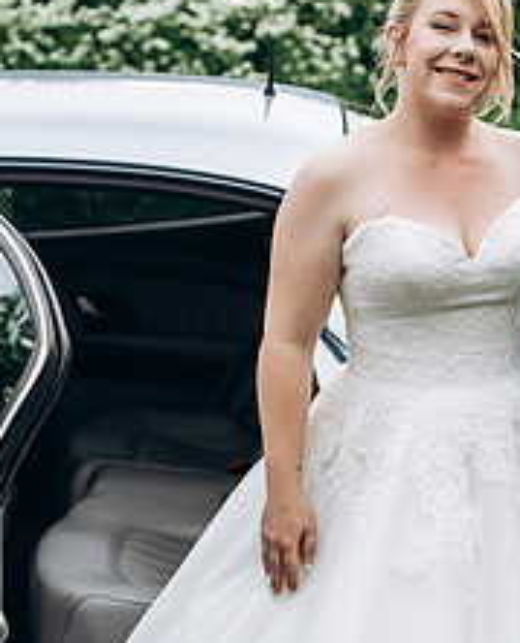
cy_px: 474
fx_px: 1909
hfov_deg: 15.0
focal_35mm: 100
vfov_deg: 19.0
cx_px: 630
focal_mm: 35
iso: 100
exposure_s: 1/500
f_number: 2.5
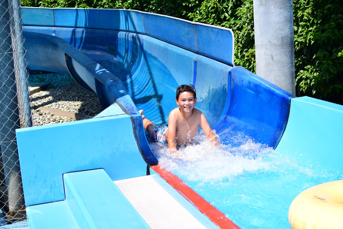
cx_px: 172
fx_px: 500
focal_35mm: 52
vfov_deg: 25.8
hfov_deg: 37.8
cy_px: 114
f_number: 3.2
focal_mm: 35
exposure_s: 1/1250
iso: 100
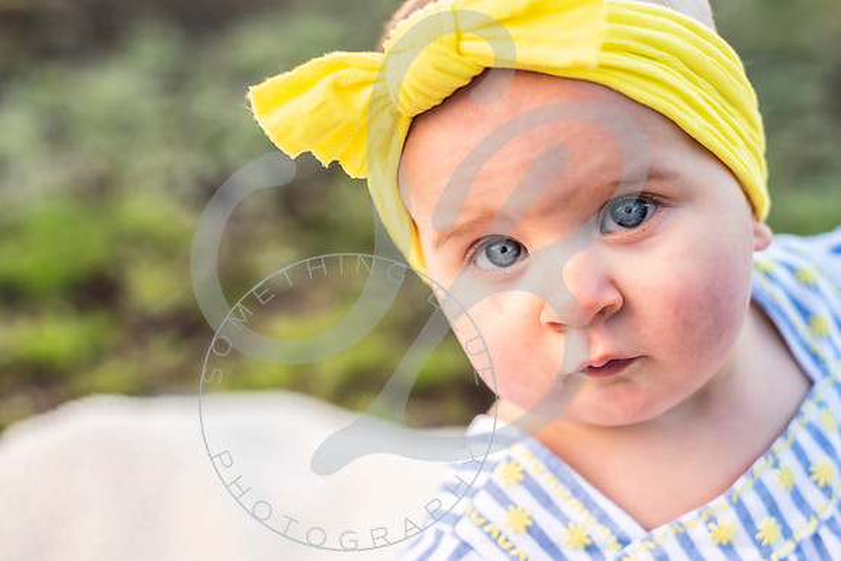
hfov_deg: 39.6
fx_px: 1168
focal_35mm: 50
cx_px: 420
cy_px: 280
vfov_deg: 27.0
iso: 100
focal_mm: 50
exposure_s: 1/320
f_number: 2.8
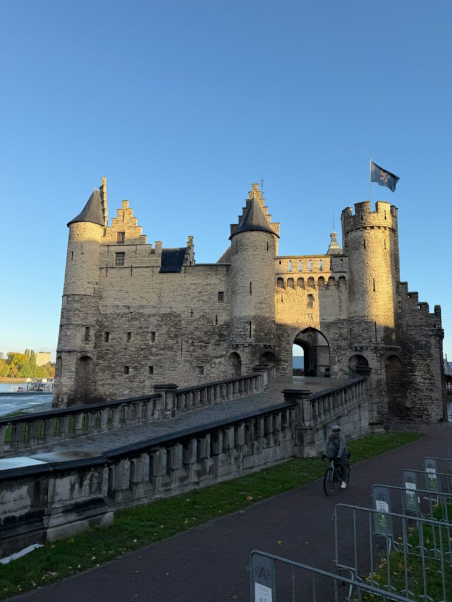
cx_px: 226
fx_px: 418
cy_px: 301
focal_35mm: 24
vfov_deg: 71.6
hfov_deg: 56.8
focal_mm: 6.76
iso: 80
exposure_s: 1/1156
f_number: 1.78
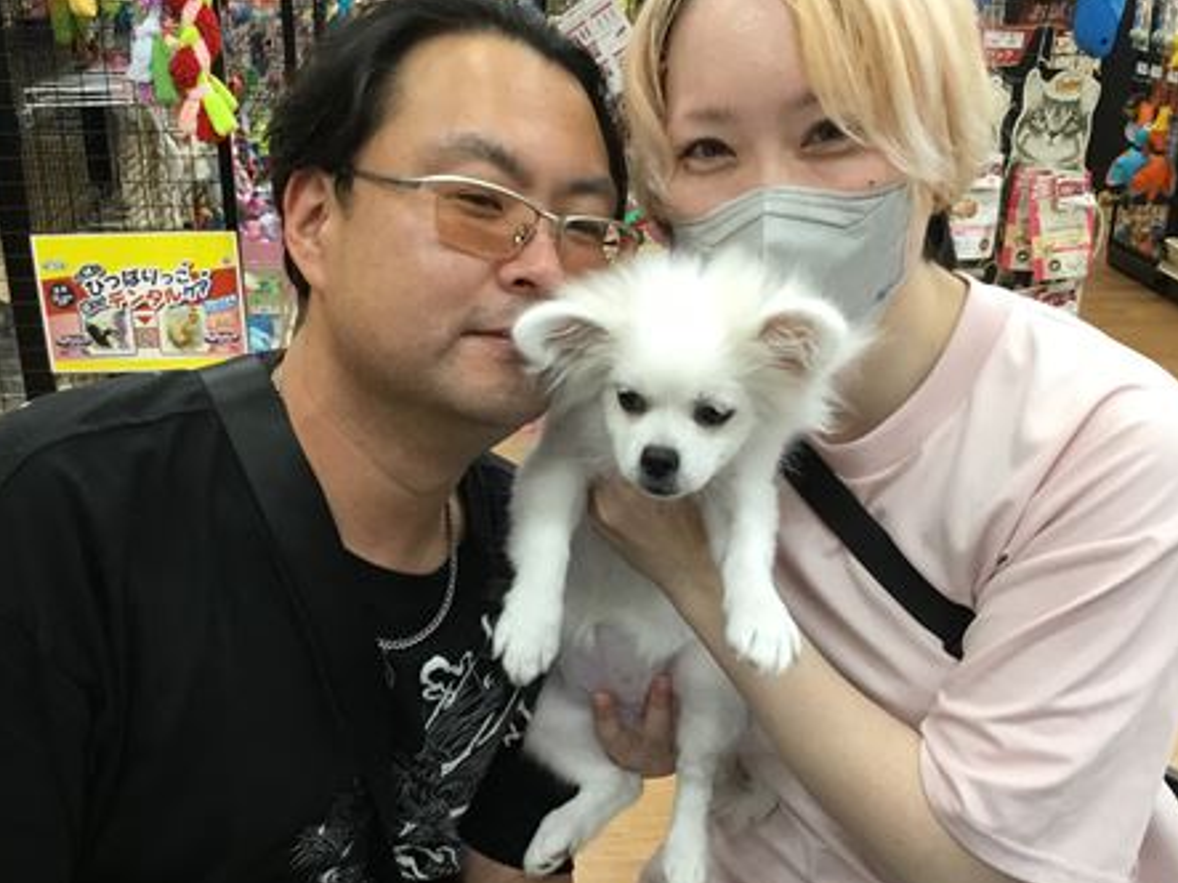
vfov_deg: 34.2
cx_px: 556
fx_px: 1429
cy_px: 543
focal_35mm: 42
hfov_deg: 44.8
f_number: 2.4
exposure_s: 1/30
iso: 100
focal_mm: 3.3
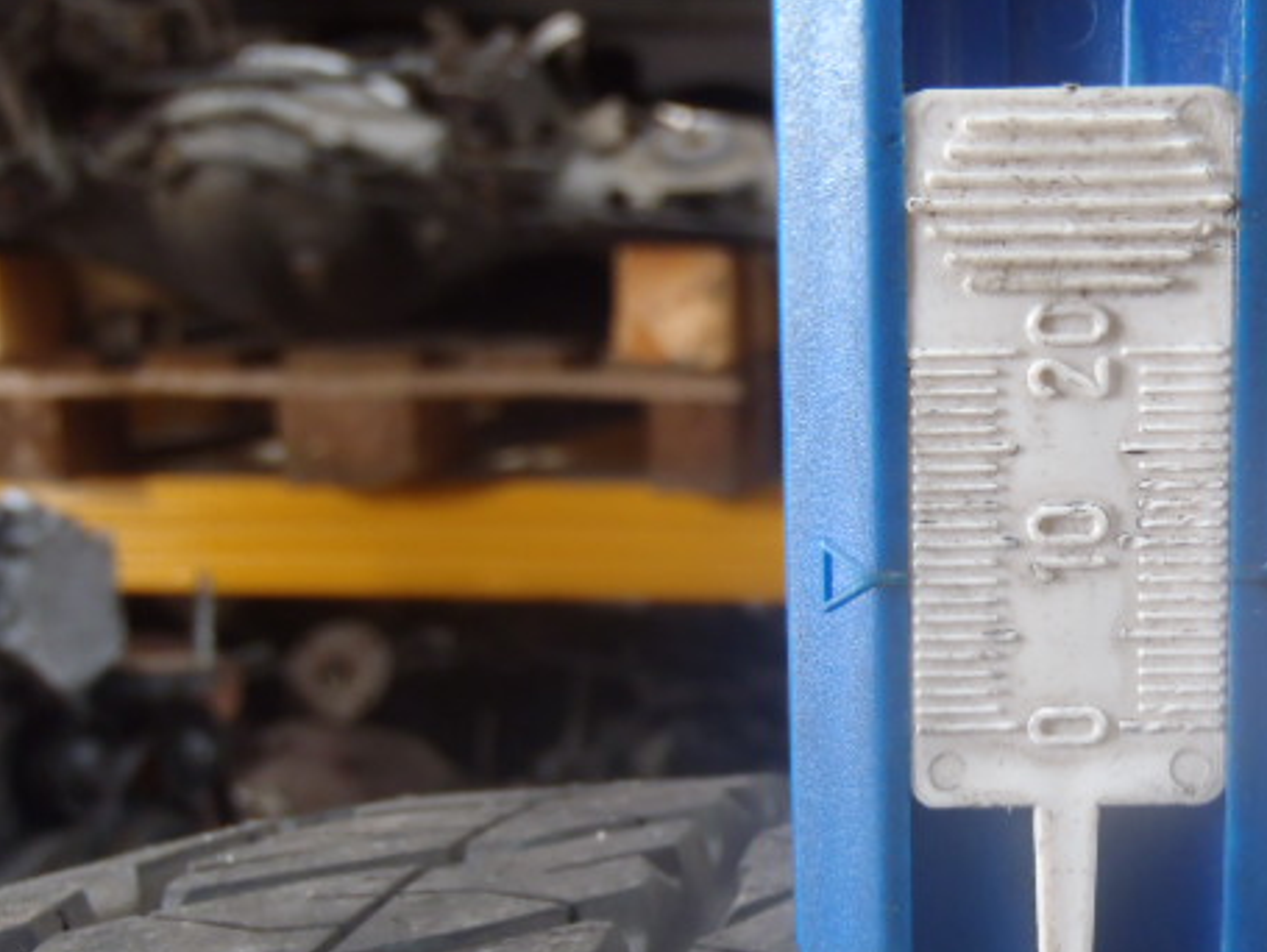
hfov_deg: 36.3
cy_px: 654
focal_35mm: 52
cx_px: 886
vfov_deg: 27.9
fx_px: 1905
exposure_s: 1/15
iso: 200
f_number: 4.7
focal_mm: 6.64
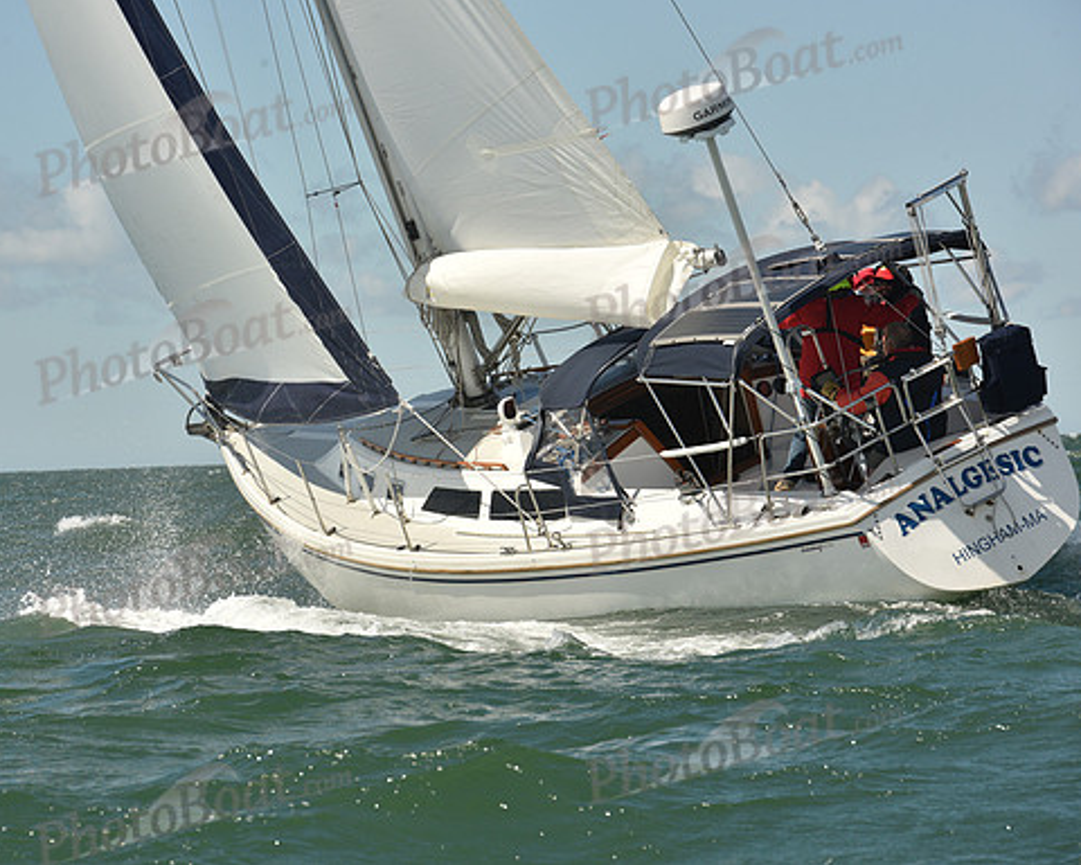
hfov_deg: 8.5
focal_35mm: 227
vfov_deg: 6.8
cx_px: 471
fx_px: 7263
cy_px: 431
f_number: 13
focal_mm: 200
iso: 320
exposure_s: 1/800
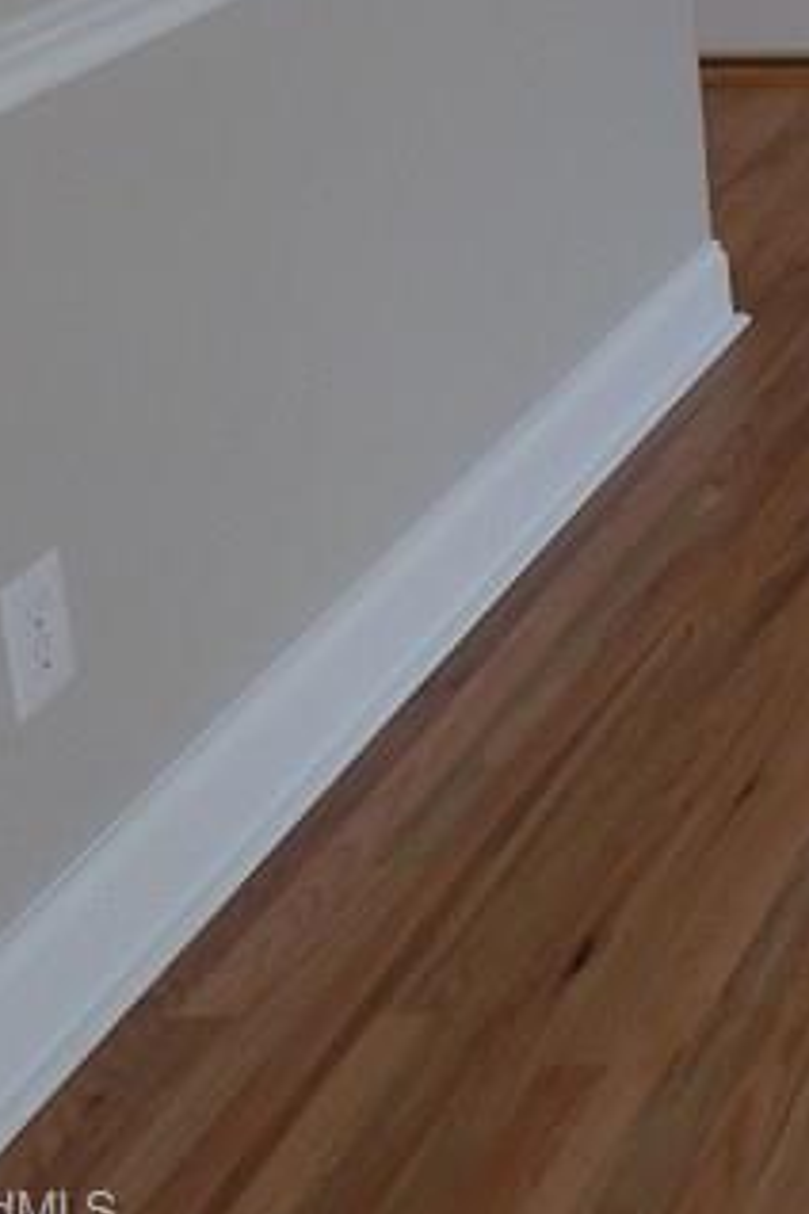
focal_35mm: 77
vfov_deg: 24.1
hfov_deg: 13.9
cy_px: -218
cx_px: 1797
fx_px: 2595
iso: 125
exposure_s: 1/50
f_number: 3
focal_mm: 4
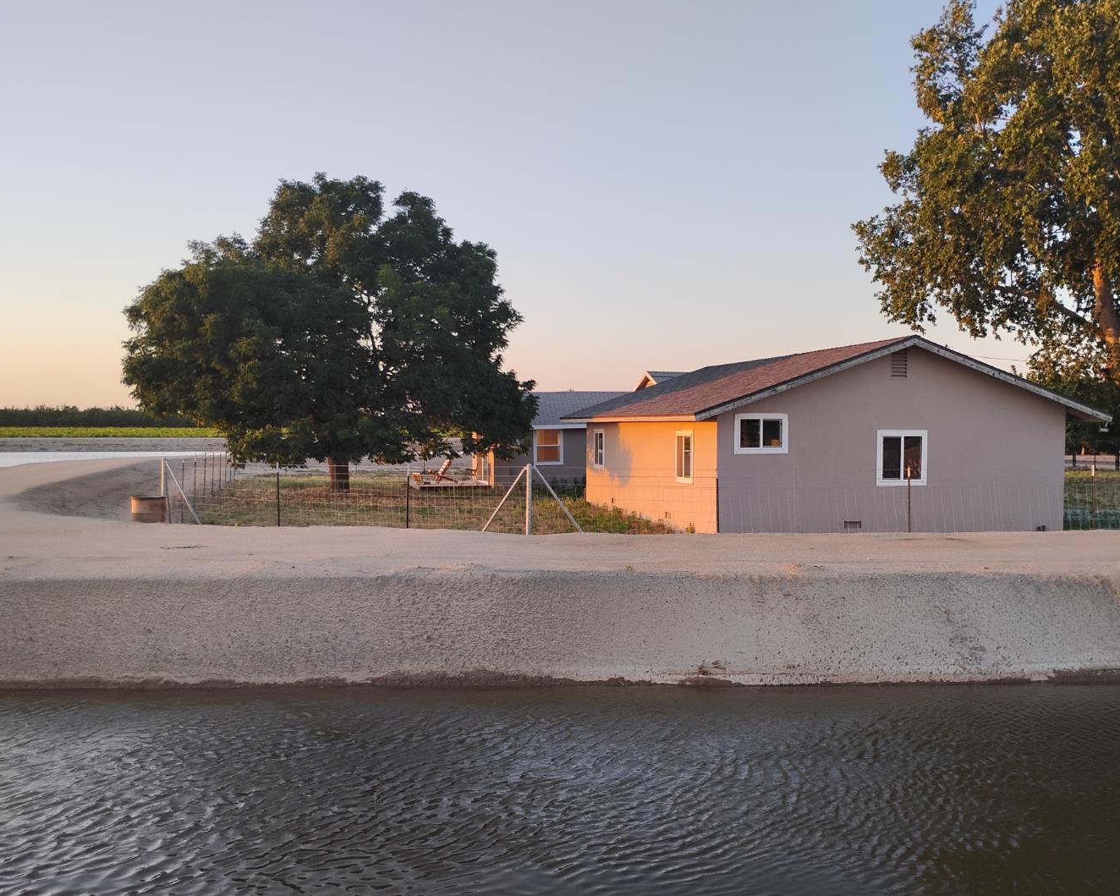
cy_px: 460
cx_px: 600
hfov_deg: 57.1
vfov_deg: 47.1
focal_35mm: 31
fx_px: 1028
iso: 144
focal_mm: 4.26
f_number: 1.8
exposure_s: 1/120
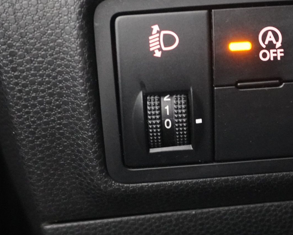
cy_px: 74
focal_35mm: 80
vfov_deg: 19.1
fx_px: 694
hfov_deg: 23.1
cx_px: 274
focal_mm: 24
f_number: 4.5
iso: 6400
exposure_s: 1/20
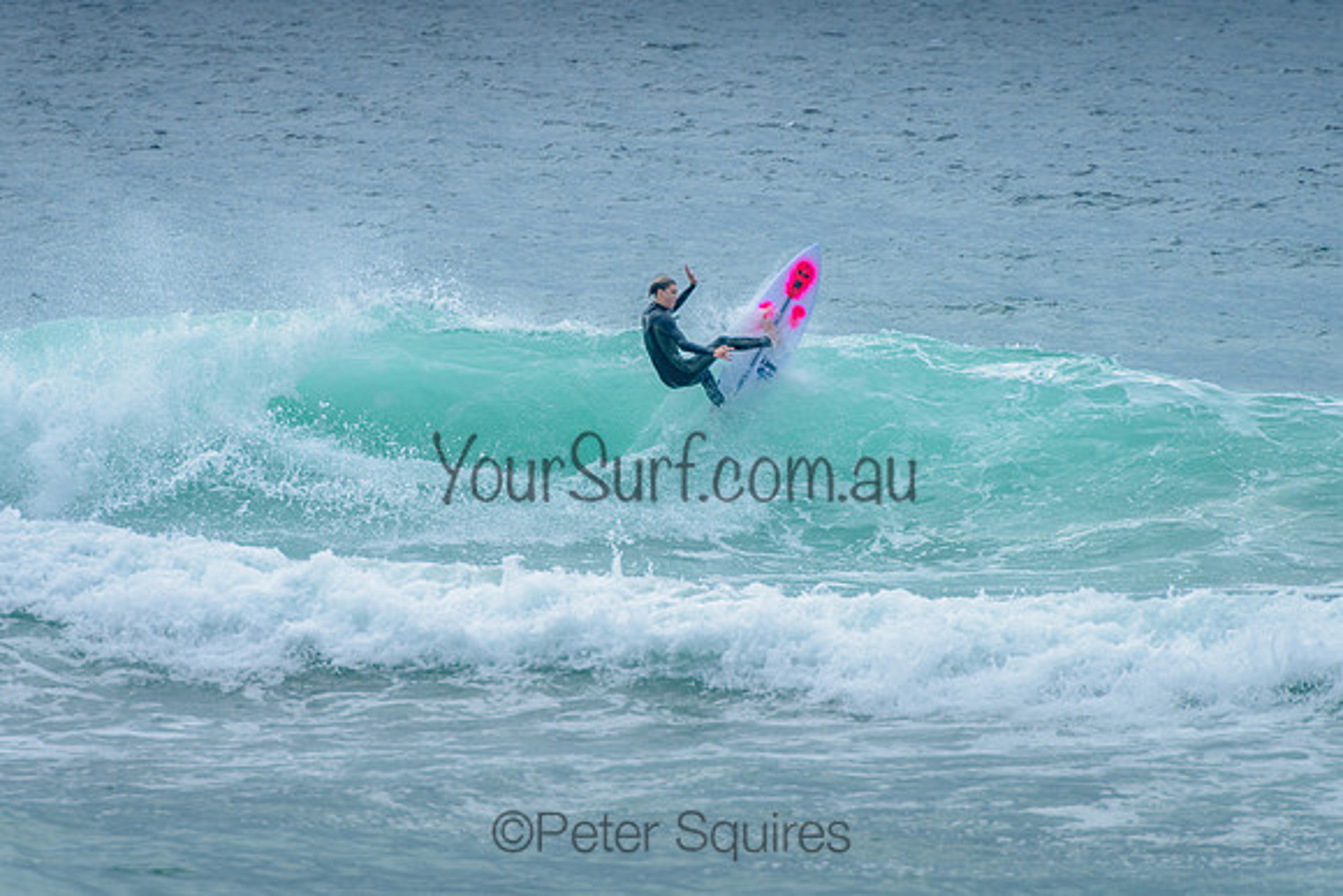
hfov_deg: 4.2
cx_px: 685
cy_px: 382
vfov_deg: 2.8
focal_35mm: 490
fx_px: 18289
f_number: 8
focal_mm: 400
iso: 500
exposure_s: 1/1600
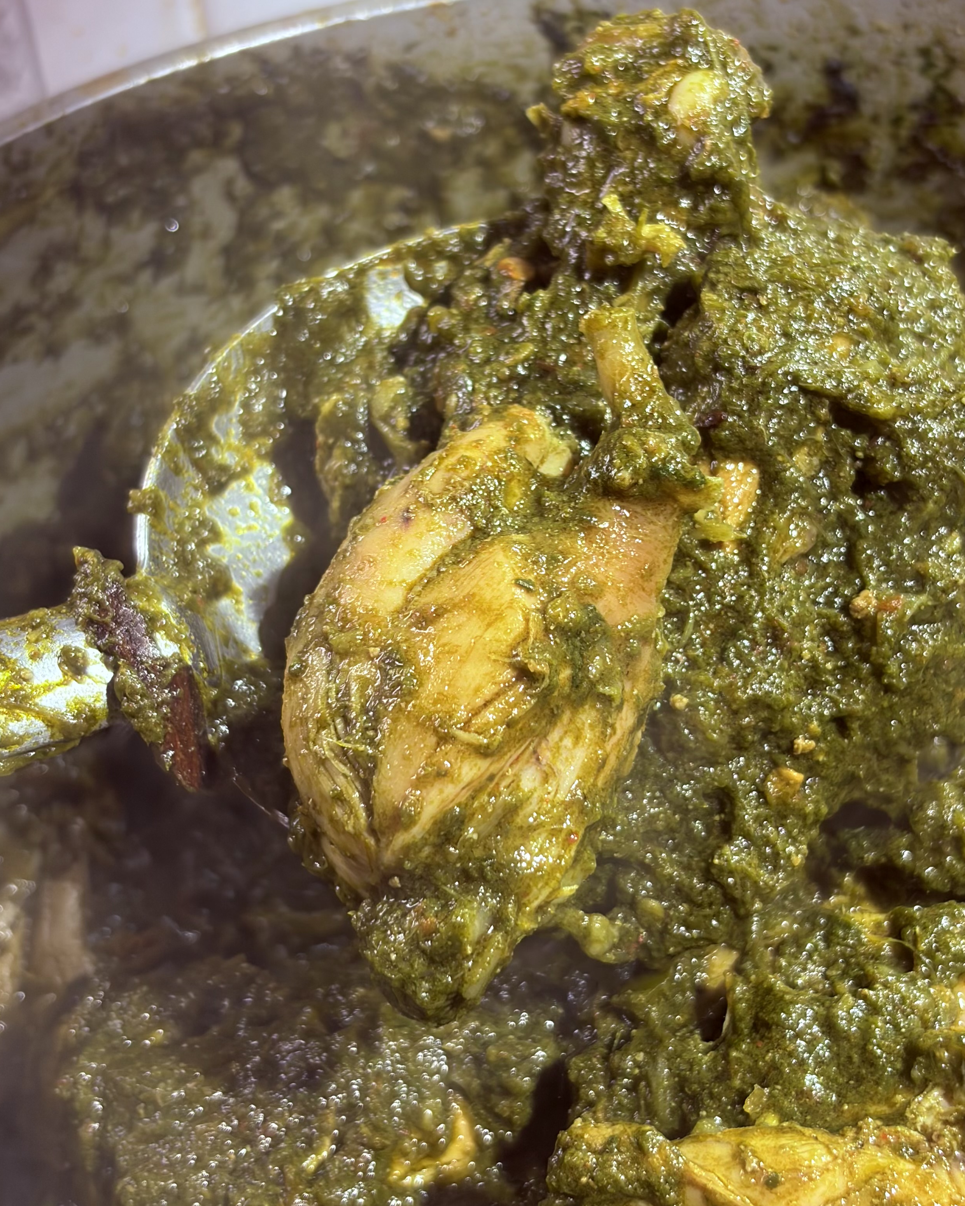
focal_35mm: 66
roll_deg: +4.2
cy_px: 566
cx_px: 560
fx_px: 2356
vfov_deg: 28.7
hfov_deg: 23.1
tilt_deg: -41.2
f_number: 1.6
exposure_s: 1/50
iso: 80
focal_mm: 5.96
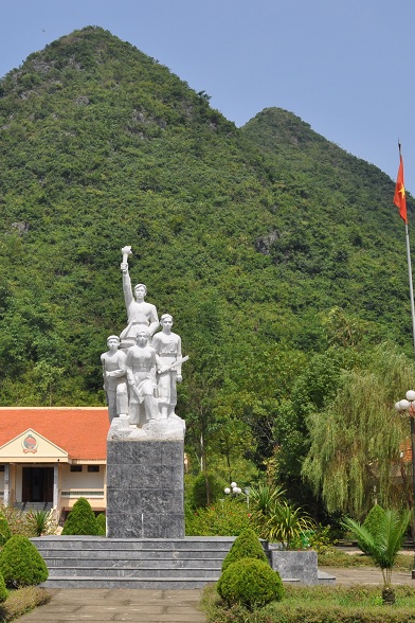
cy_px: 313
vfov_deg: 36.2
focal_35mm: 55
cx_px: 123
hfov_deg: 24.4
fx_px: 951
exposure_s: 1/400
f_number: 10
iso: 200
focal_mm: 24
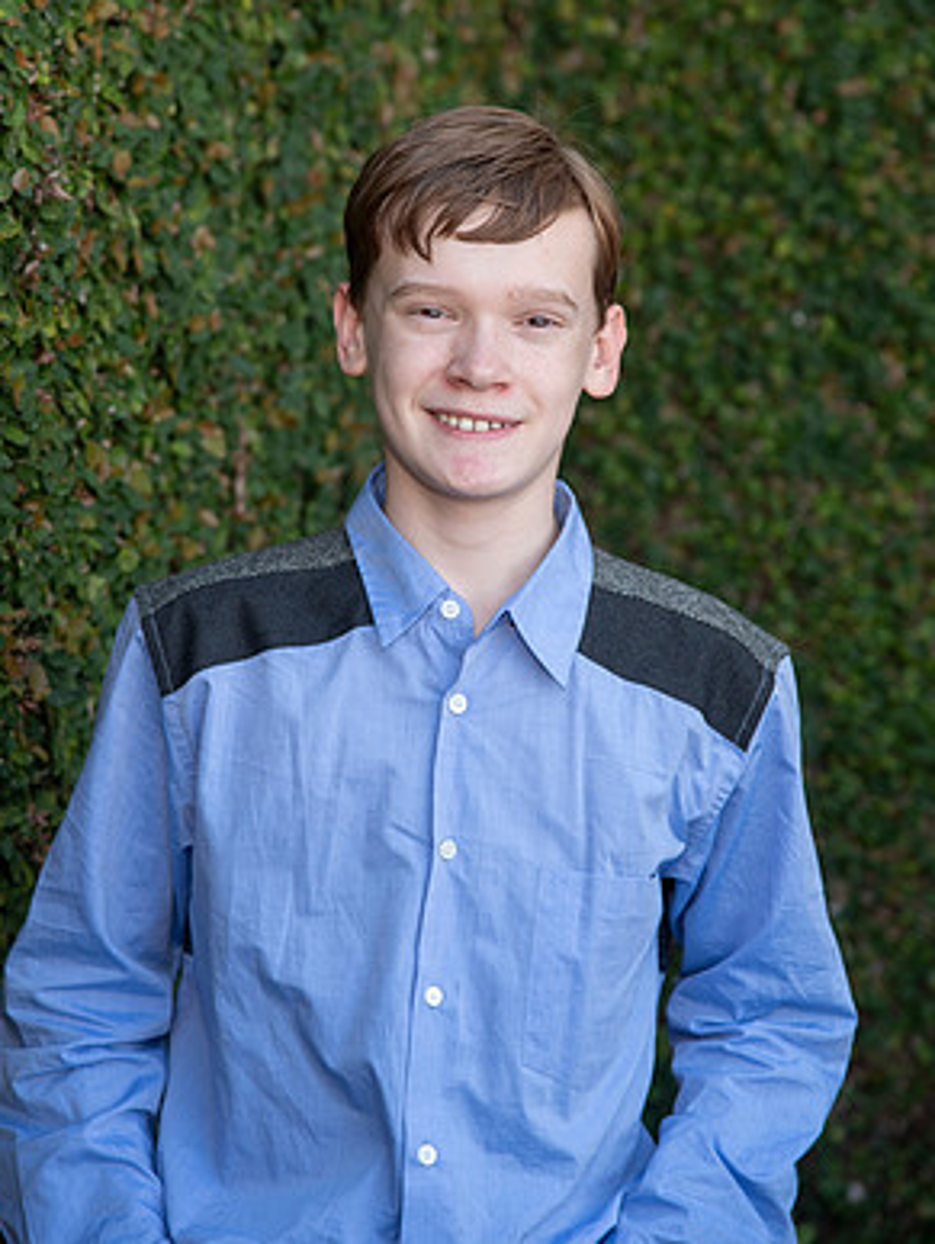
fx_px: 4818
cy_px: 530
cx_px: 466
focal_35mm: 134
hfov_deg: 11.1
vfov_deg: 14.7
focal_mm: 120
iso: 640
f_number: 5
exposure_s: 1/250
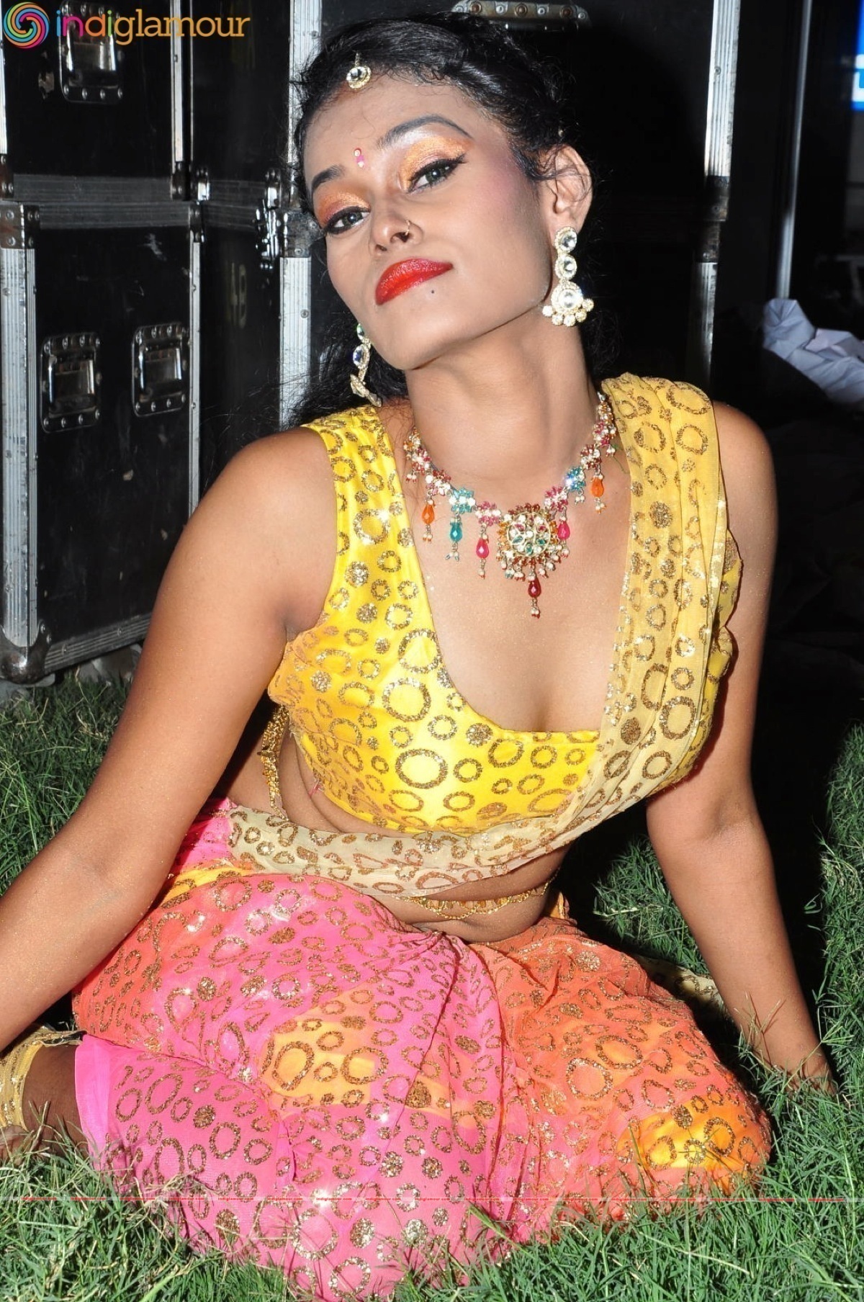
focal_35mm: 75
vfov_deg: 27.0
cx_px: 432
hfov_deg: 18.1
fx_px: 2708
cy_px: 651
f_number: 13
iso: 400
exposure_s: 1/125
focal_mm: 50
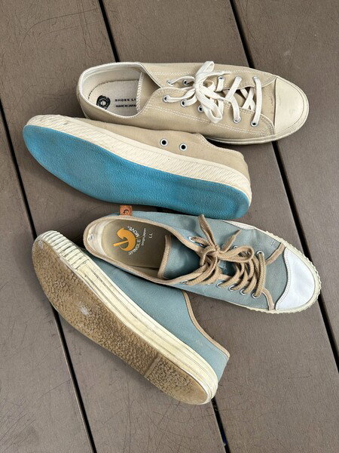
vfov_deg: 71.6
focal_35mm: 24
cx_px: 170
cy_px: 226
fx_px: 313
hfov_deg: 56.8
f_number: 1.78
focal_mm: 6.86
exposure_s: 1/2882
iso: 80
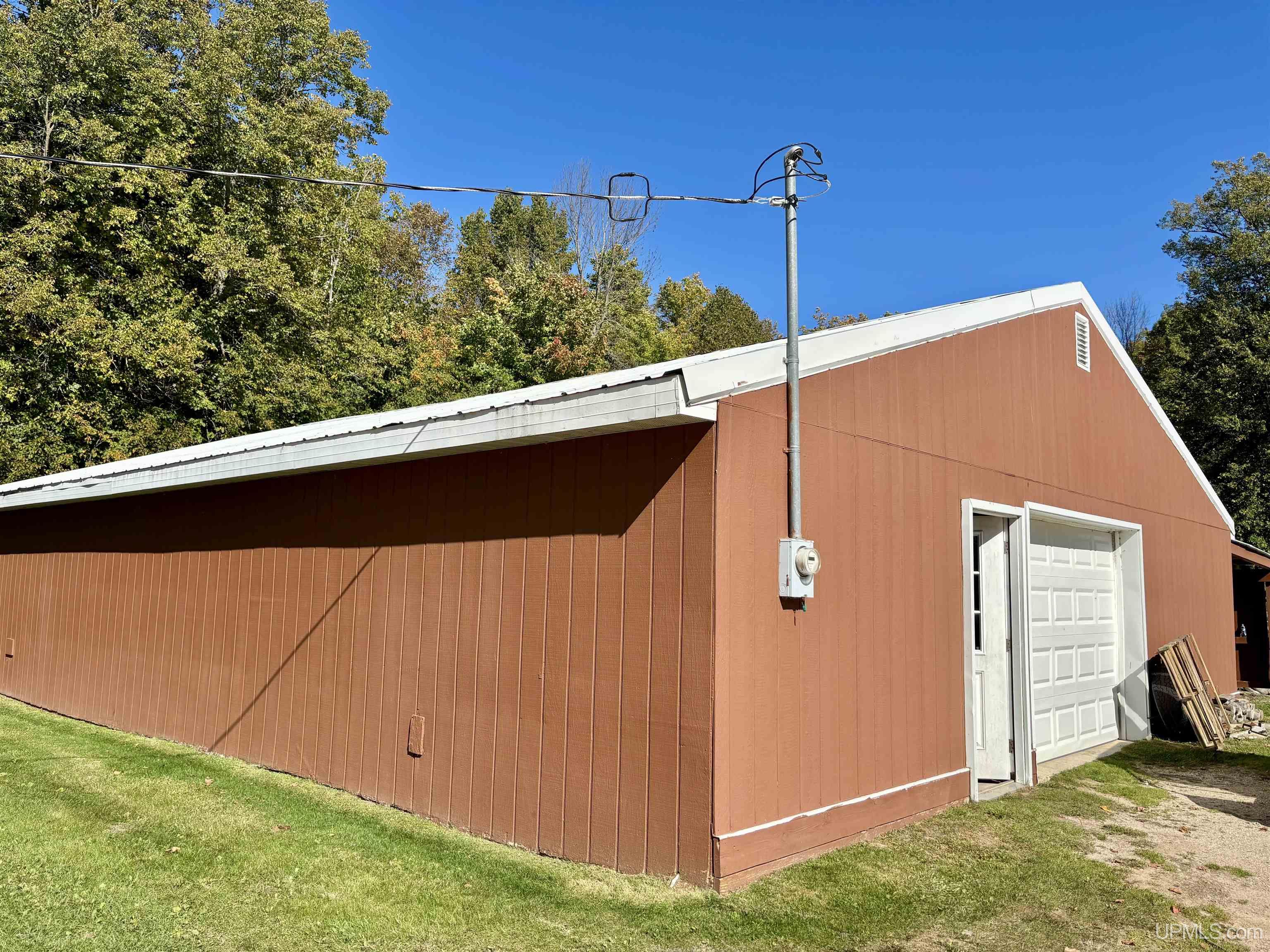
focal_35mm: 26
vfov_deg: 53.1
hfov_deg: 67.3
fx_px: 954
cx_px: 635
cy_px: 476
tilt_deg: +5.8
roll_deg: -0.5
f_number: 1.6
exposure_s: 1/3205
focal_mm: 5.96
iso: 50
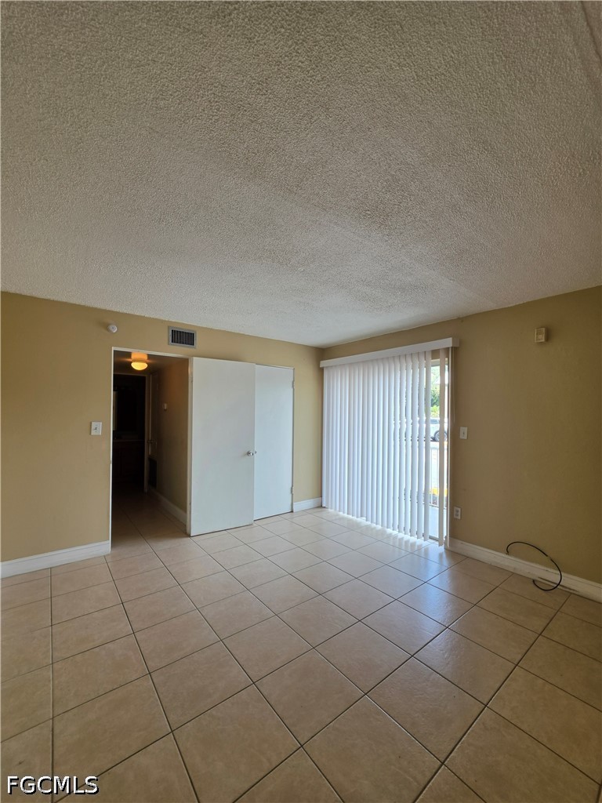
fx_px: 301
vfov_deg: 106.2
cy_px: 402
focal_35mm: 13
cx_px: 301
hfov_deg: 89.9
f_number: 1.9
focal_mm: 2.2
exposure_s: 1/120
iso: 20
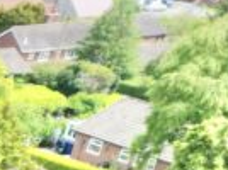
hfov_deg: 7.8
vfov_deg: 7.3
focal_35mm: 184
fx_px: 1210
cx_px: -636
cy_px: 486
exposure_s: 1/1250
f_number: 1.7
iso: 130
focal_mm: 6.72
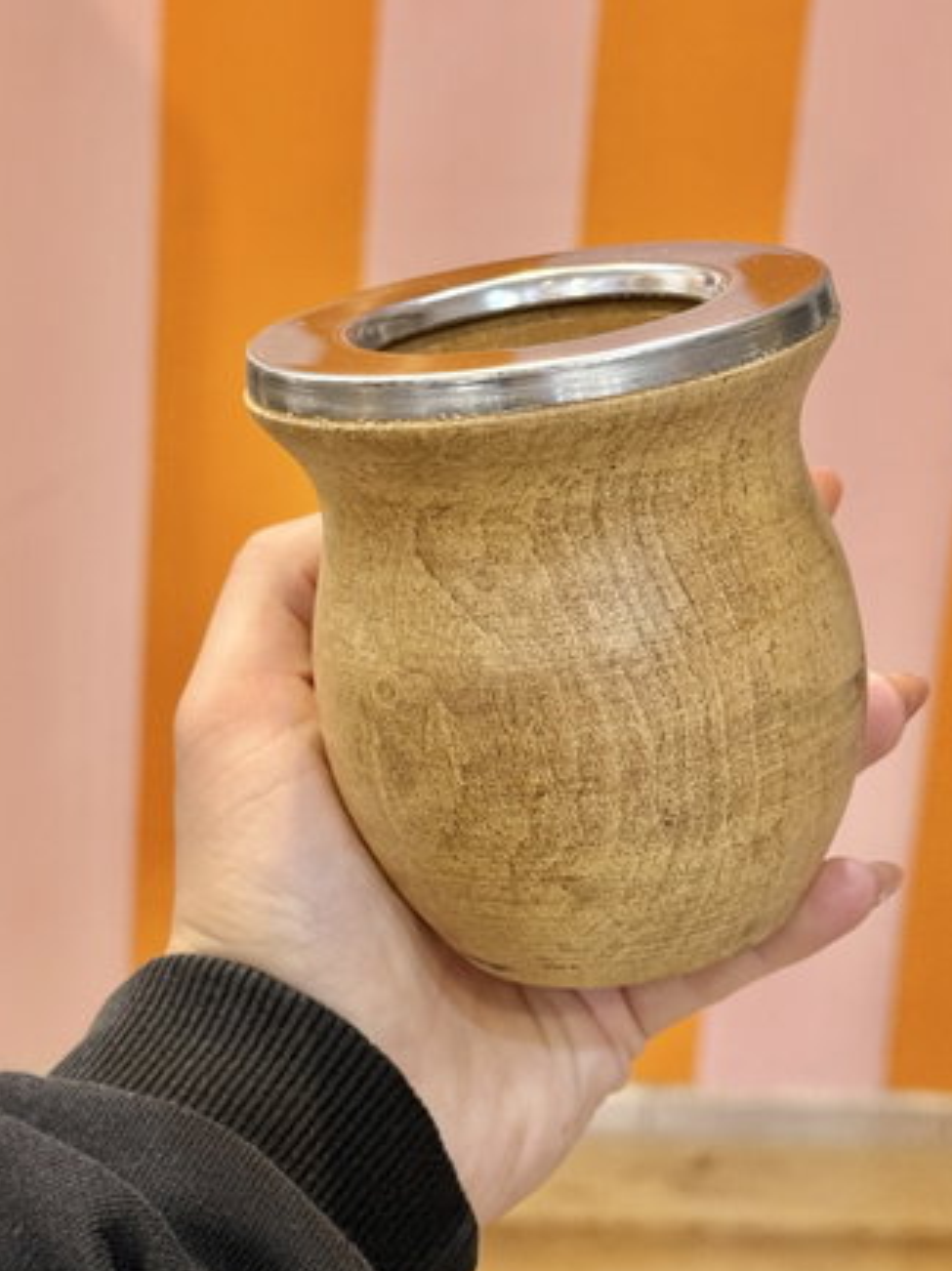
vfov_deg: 32.6
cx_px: 574
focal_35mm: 59
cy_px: 520
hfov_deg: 24.7
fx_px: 2166
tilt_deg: -16.2
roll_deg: -4.8
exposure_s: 1/50
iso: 250
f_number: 1.78
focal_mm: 6.76
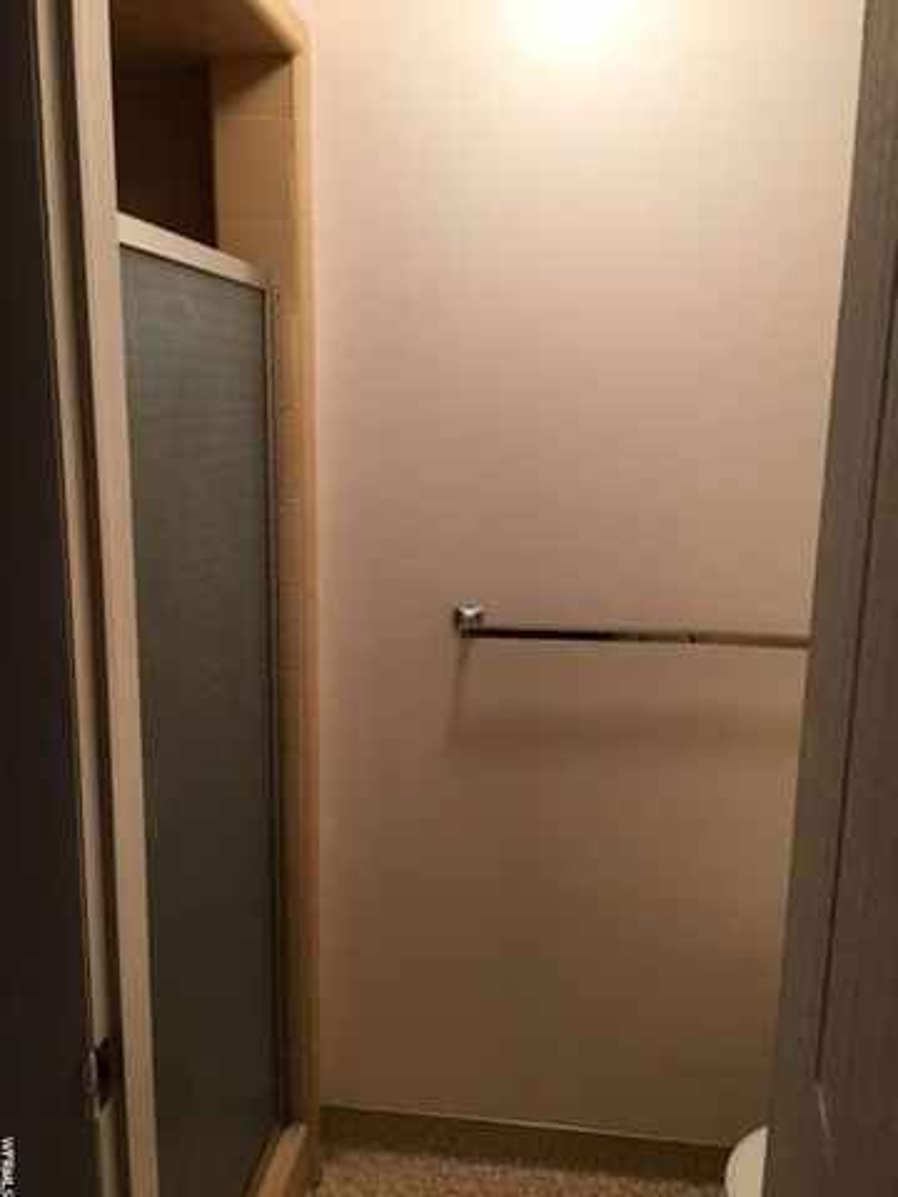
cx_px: 449
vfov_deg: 61.7
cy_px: 598
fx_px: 1003
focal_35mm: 29
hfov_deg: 48.2
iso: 64
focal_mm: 4.15
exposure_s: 1/30
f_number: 2.2
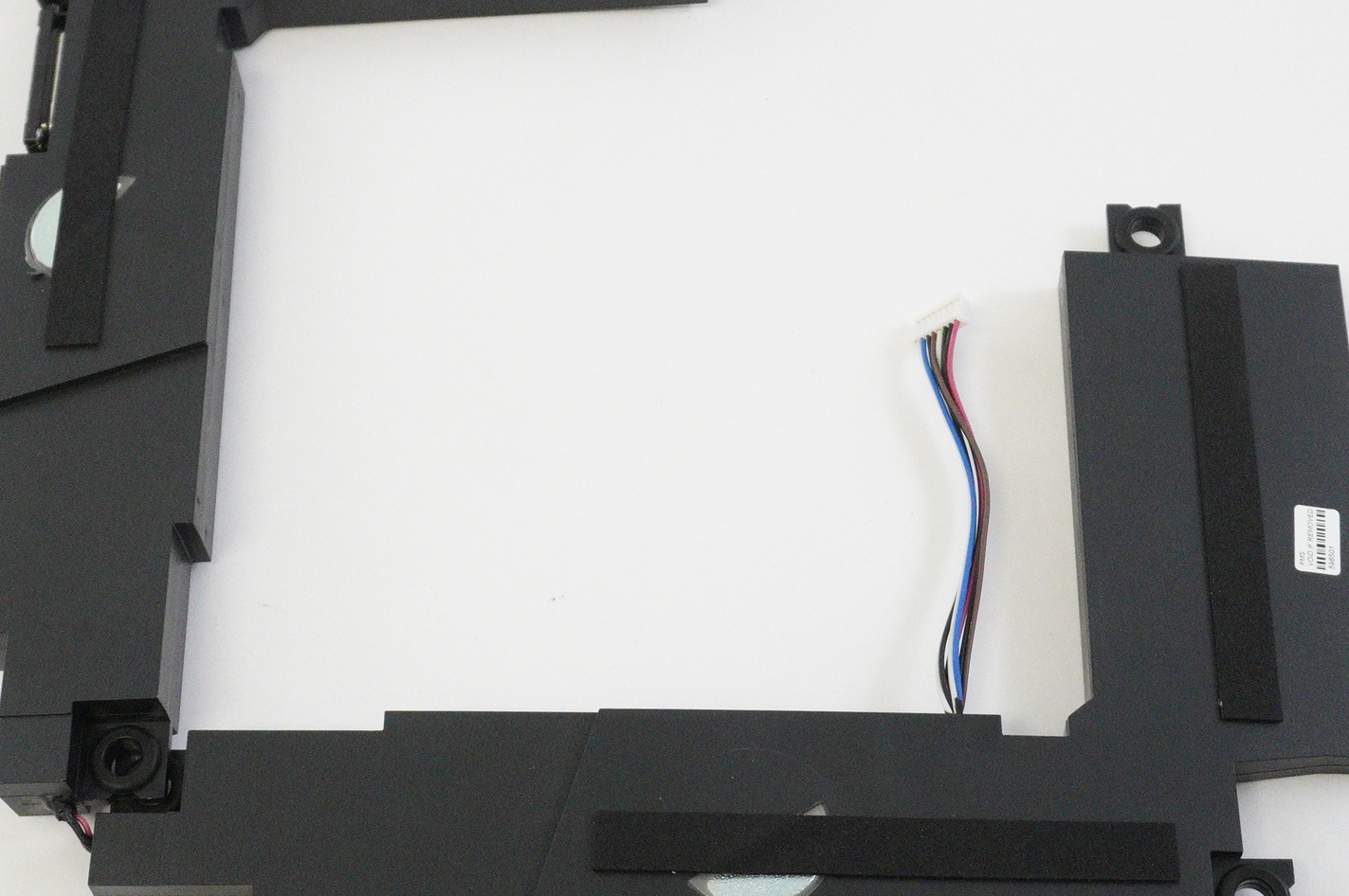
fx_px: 2466
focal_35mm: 66
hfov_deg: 30.6
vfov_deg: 20.6
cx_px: 680
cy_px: 392
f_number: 5.6
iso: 5000
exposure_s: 1/320
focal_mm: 25
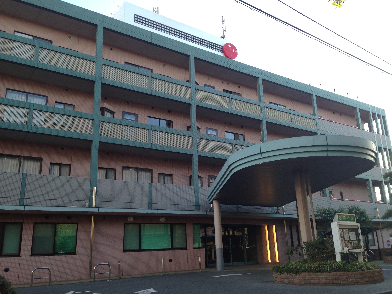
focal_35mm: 33
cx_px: 196
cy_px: 147
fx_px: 374
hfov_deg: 55.4
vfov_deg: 42.9
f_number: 2.4
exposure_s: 1/120
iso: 50
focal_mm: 4.13
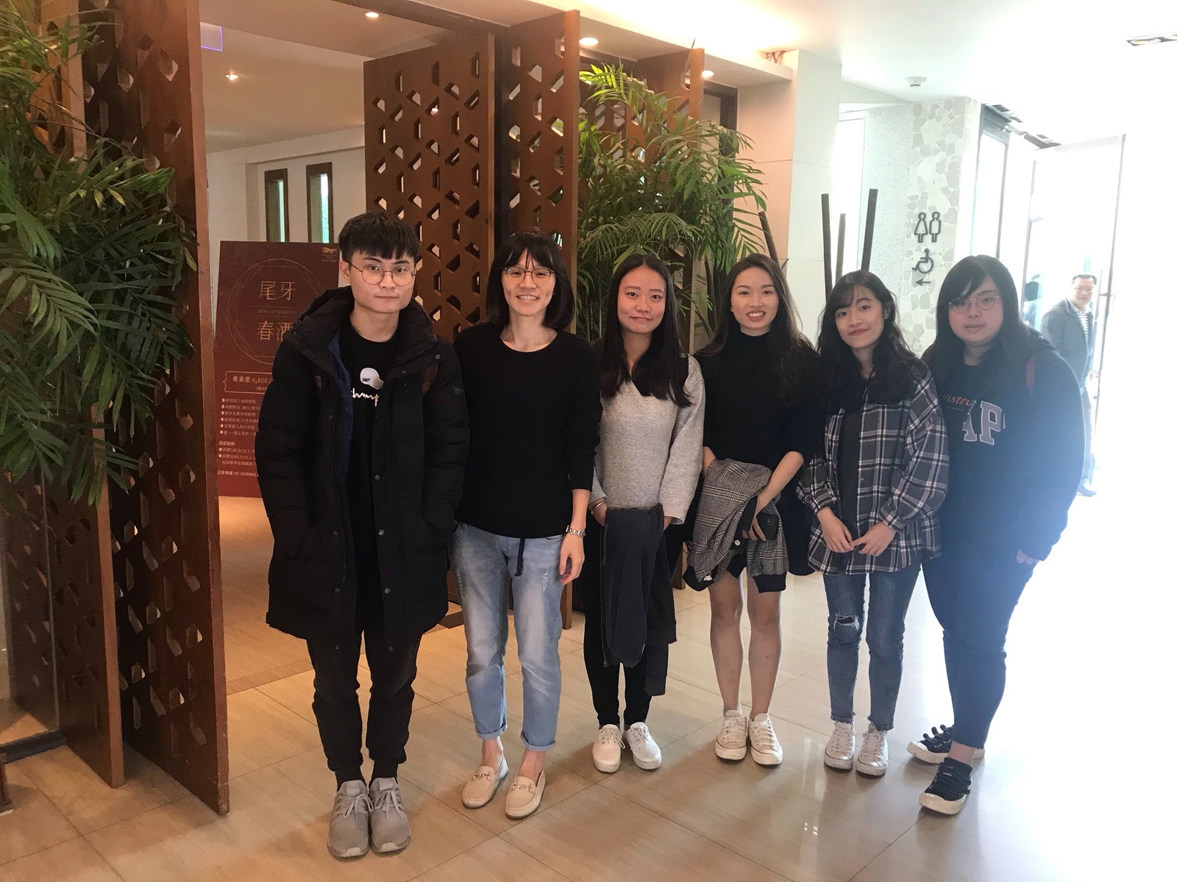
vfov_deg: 49.7
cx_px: 588
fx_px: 952
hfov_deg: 63.4
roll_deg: -1.0
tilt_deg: -8.7
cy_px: 441
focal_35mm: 28
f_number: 1.8
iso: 40
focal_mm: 3.99
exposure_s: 1/24
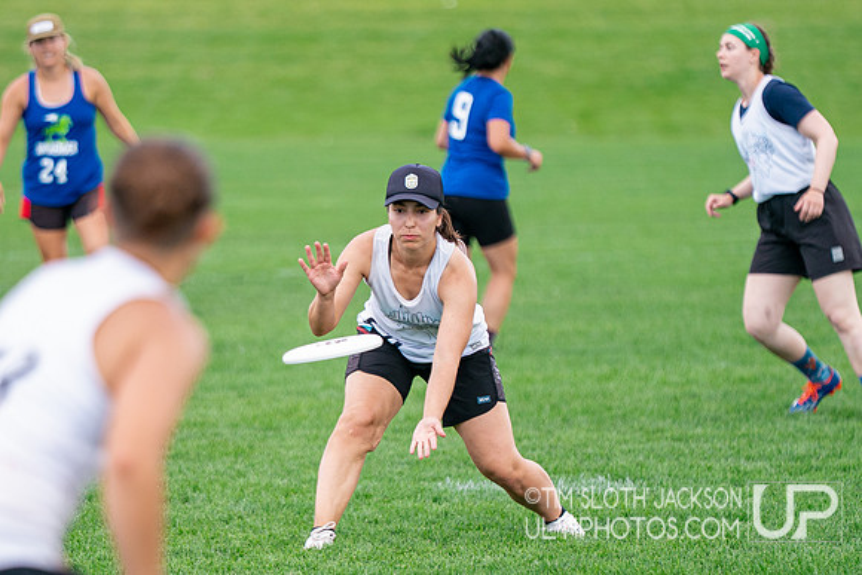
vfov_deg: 3.6
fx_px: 9092
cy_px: 370
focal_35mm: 380
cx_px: 317
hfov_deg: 5.4
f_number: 2.8
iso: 400
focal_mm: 200
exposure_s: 1/1600
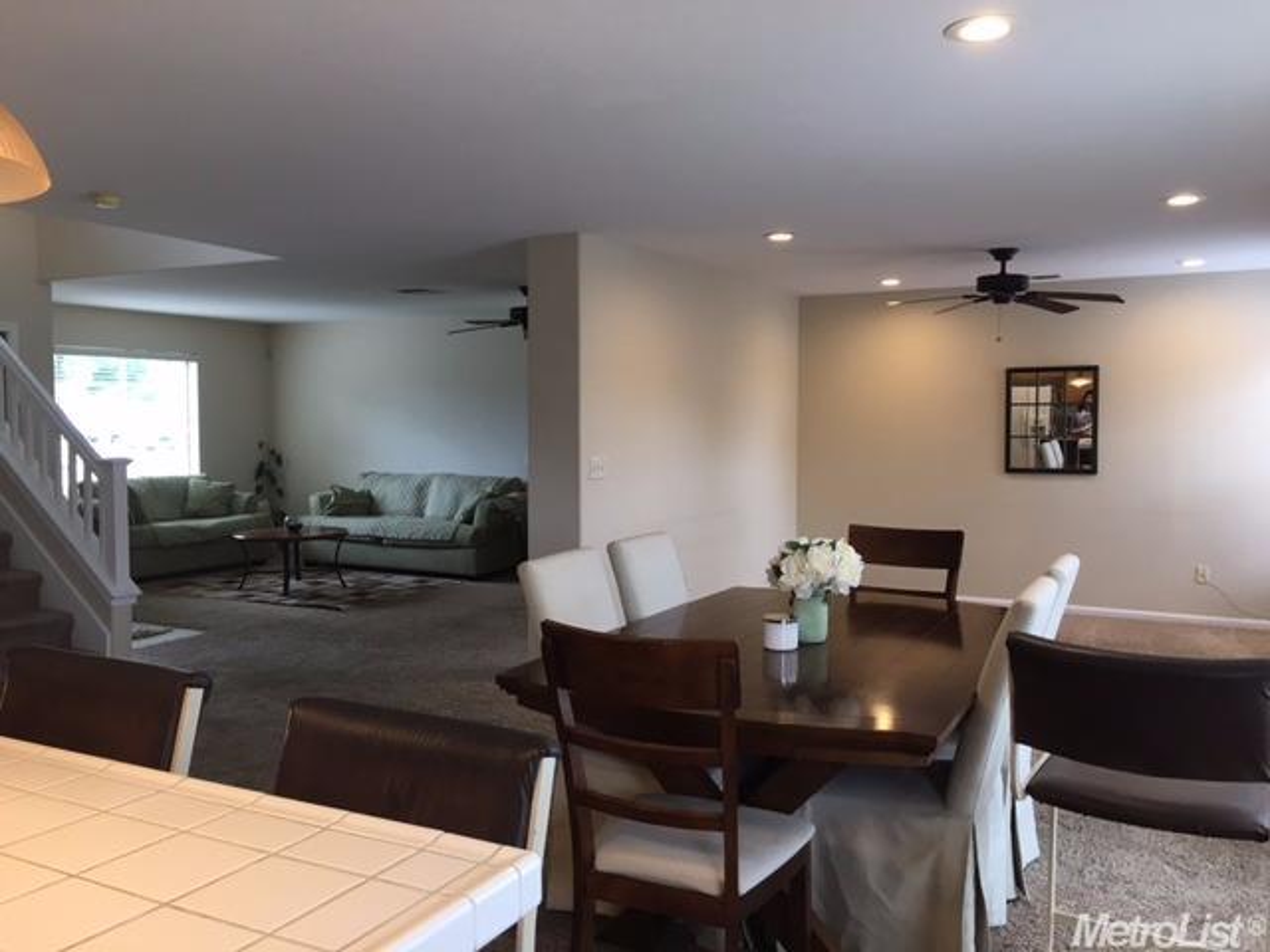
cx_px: 635
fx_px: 1064
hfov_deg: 61.7
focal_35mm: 29
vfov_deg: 48.2
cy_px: 476
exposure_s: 1/30
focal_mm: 4.15
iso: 50
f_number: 2.2
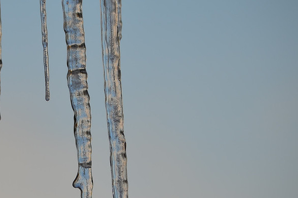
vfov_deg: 3.3
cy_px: 106
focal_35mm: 420
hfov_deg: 4.9
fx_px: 3472
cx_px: 77
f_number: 4.8
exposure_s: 1/500
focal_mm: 150
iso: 100
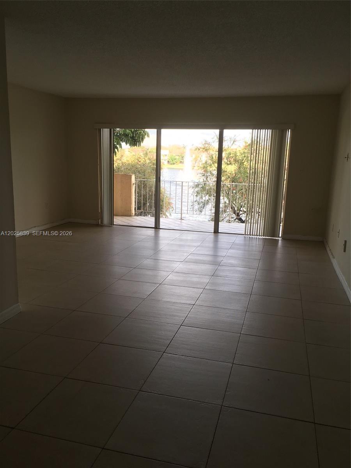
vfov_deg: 61.7
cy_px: 234
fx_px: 392
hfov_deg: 48.2
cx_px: 176
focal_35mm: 29
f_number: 2.2
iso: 25
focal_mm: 4.15
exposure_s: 1/122
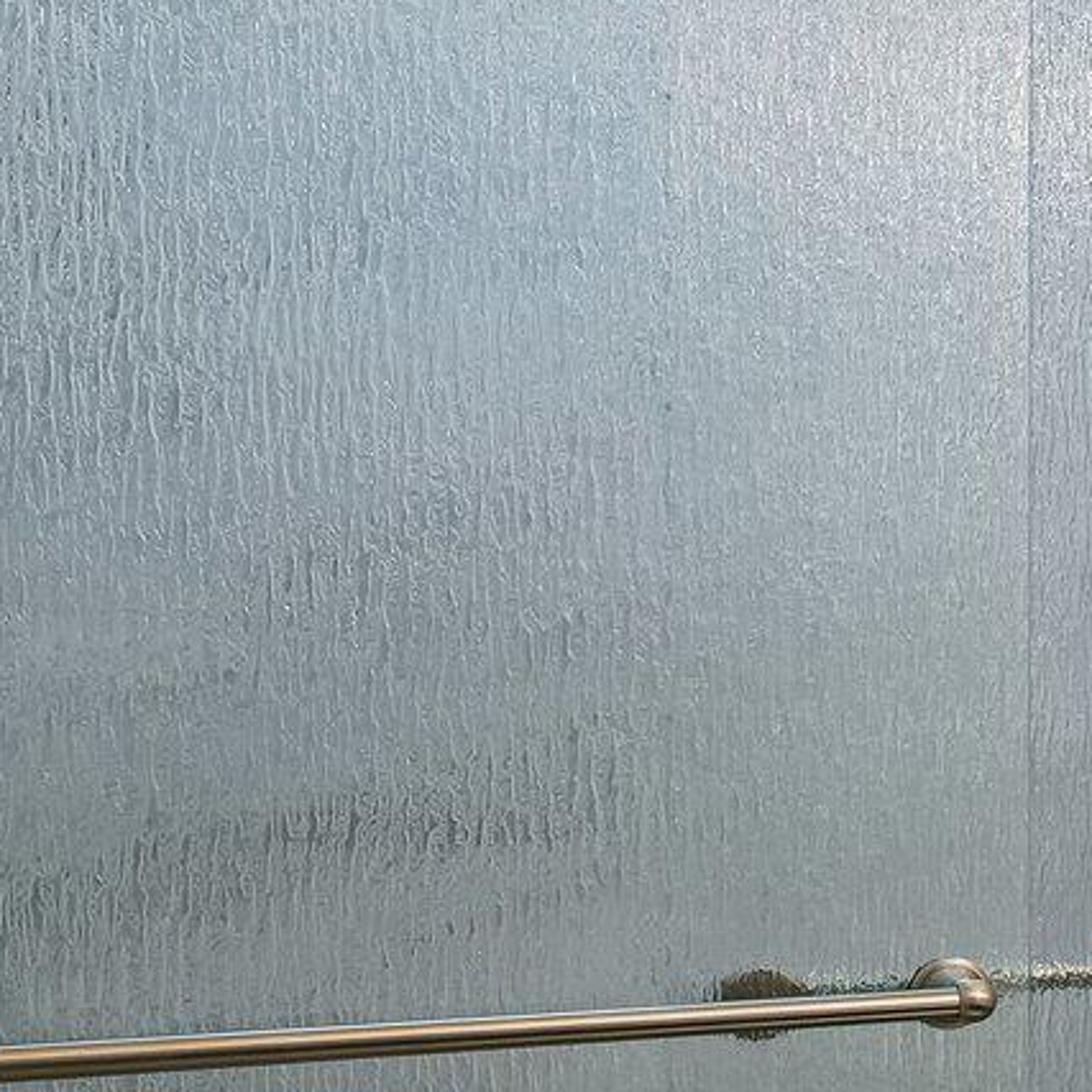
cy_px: 794
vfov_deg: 29.7
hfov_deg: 19.2
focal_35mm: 57
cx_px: 2141
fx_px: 2034
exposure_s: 1/15
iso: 160
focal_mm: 14
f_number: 8
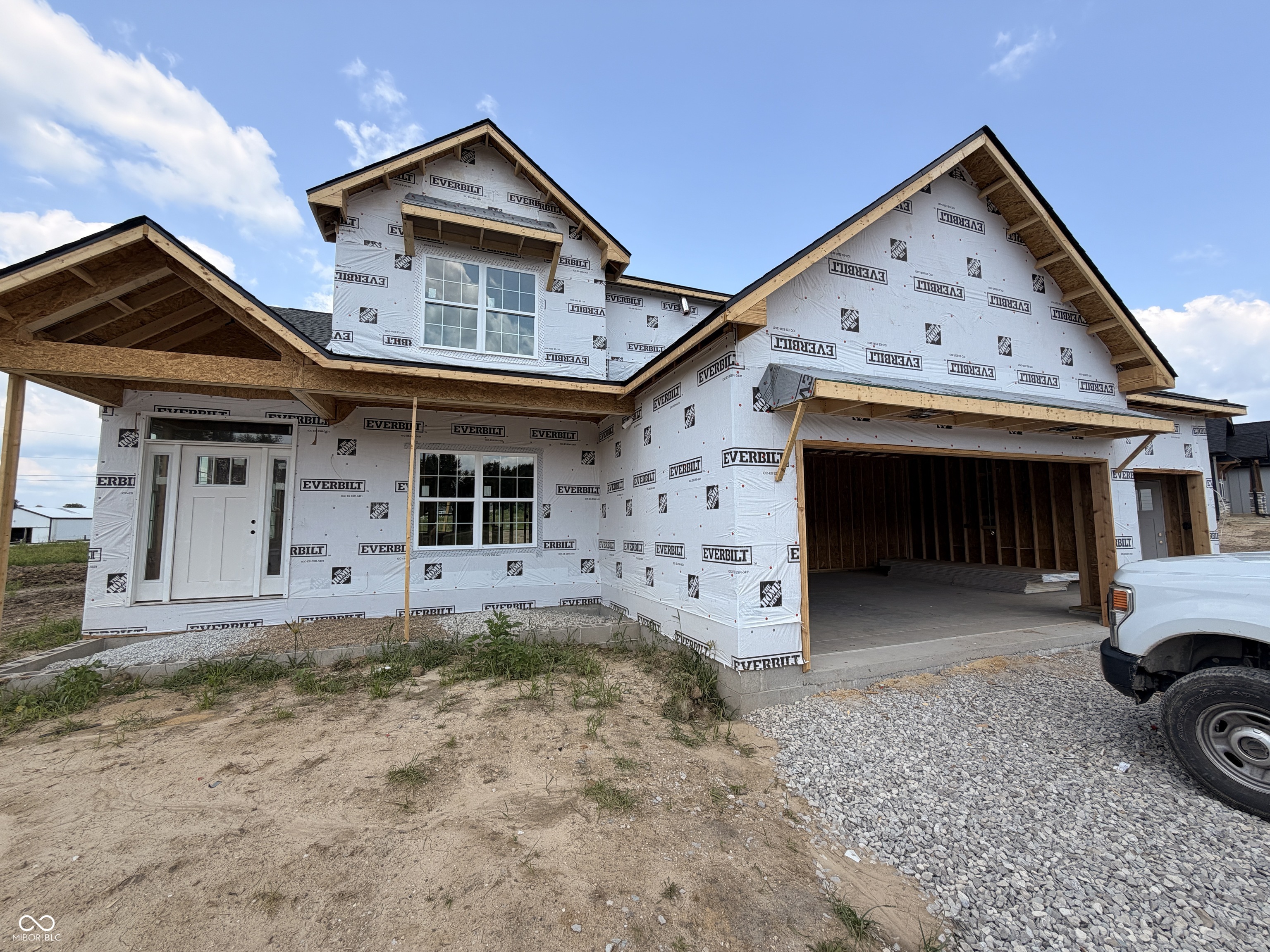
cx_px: 635
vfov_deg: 85.7
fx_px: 514
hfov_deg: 102.1
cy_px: 476
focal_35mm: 14
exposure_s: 1/770
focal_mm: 2.22
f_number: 2.2
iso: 25
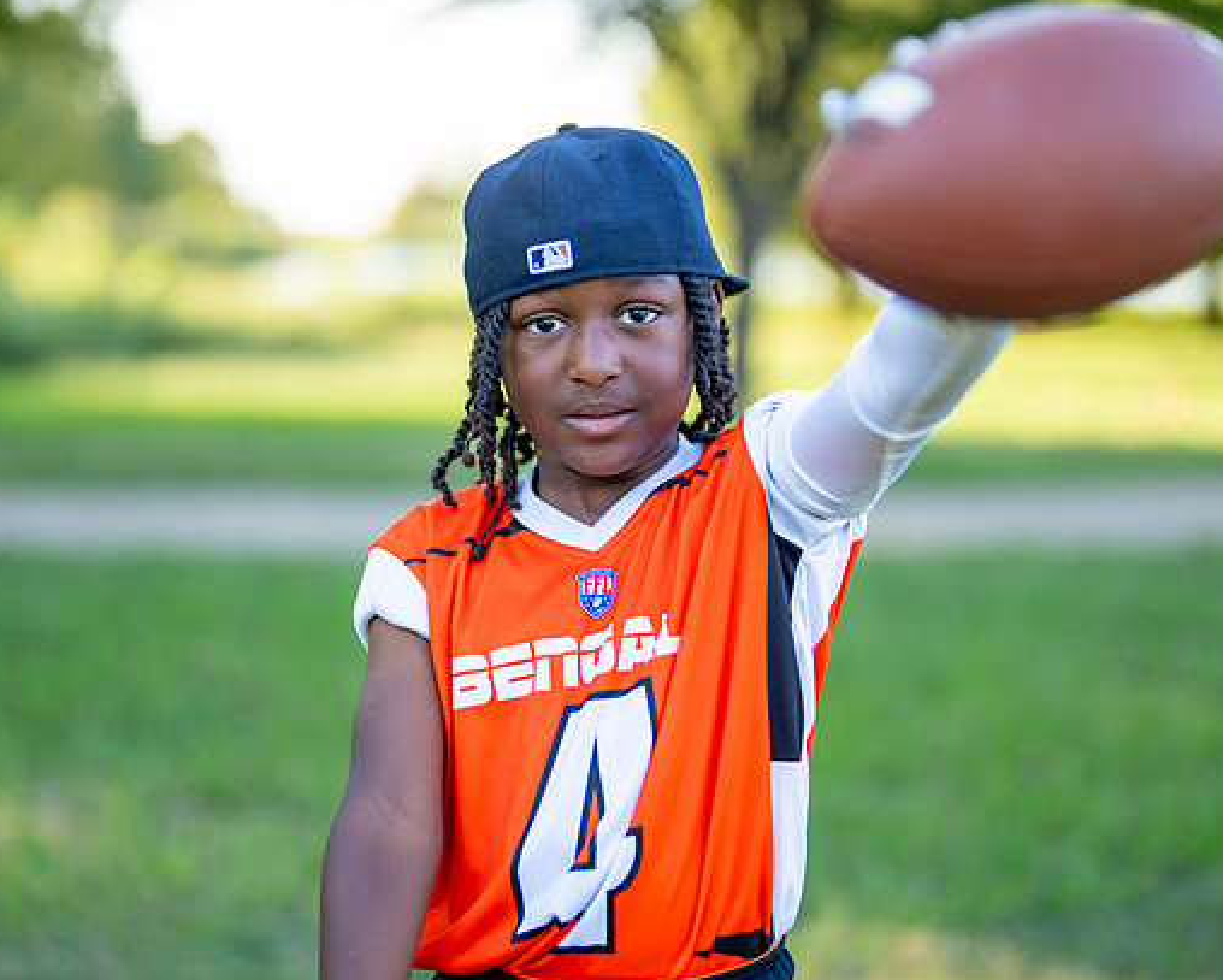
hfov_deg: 27.5
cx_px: 579
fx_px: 2499
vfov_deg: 22.2
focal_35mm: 69
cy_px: 493
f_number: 1.2
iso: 100
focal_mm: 50
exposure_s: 1/800
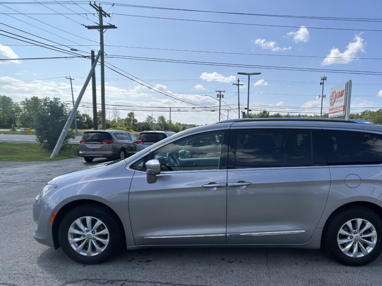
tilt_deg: -6.4
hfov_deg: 56.5
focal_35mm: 32
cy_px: 161
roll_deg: -1.8
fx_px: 353
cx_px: 223
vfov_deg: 44.1
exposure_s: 1/4630
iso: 50
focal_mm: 5.7
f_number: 1.5
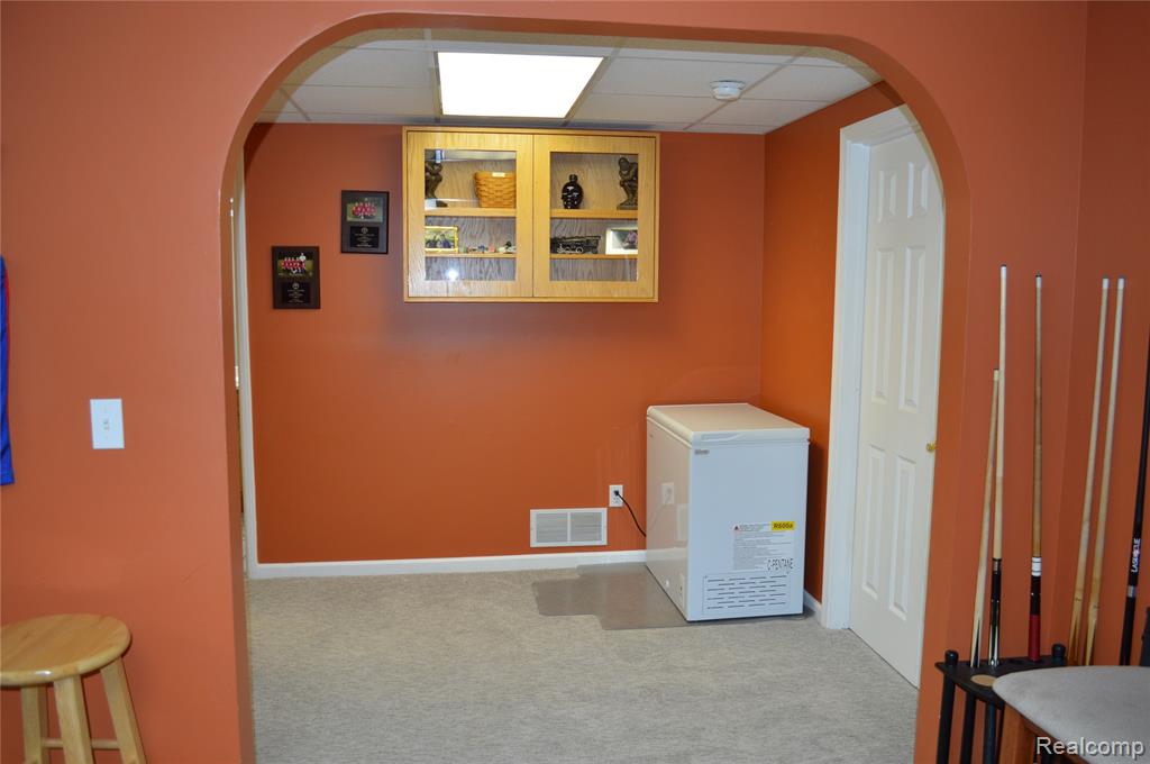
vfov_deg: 47.8
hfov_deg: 67.4
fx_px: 861
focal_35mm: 27
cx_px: 575
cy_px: 382
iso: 400
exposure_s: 1/60
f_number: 3.5
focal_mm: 18
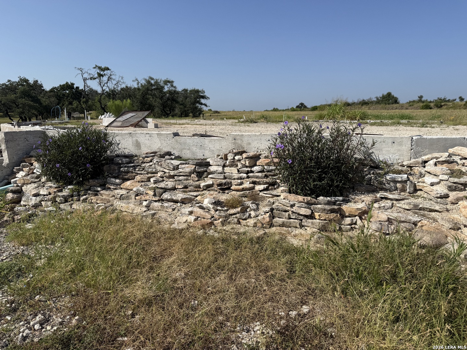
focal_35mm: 24
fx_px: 324
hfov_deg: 71.6
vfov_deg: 56.8
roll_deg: -0.6
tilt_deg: -9.2
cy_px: 175
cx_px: 234
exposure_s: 1/6173
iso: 80
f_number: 1.78
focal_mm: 6.76
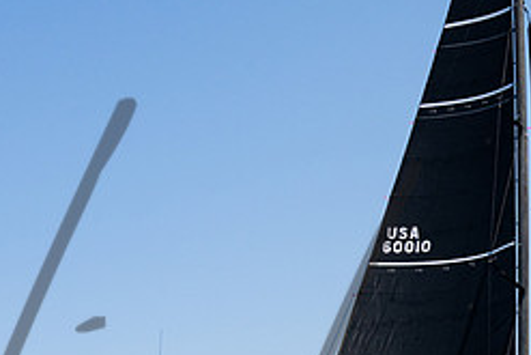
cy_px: 475
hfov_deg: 14.3
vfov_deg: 9.7
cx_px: 622
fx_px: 2051
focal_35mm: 139
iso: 500
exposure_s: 1/2500
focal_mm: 43
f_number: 8
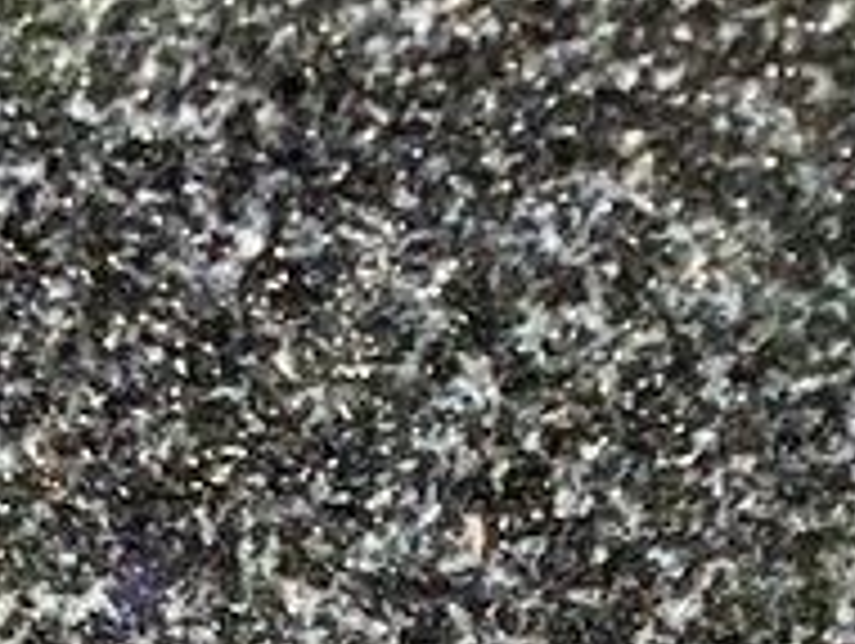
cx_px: -945
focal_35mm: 197
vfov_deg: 6.5
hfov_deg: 9.3
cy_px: 2333
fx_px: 4872
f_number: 1.8
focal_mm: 4.25
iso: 50
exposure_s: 1/122
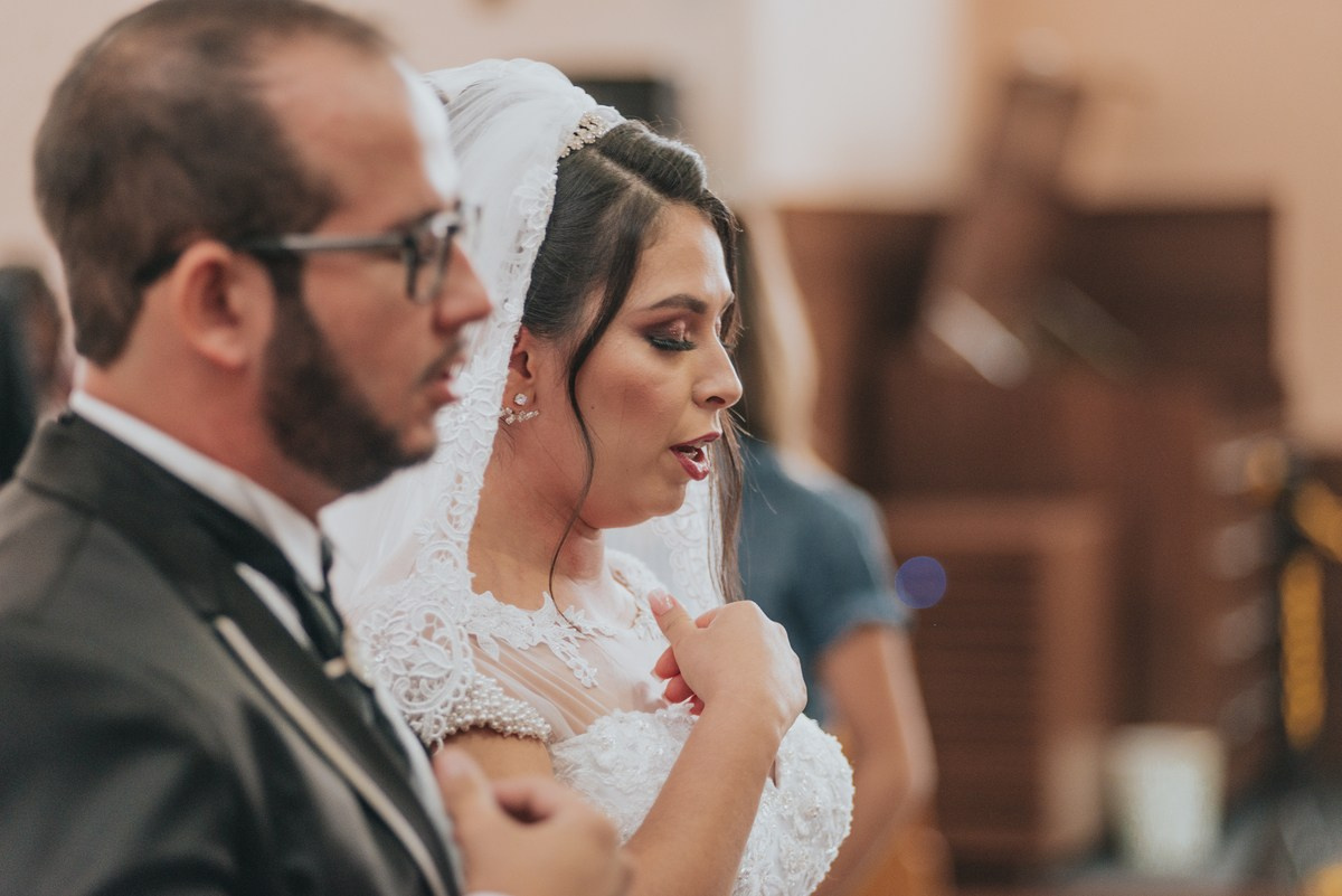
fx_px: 4661
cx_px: 671
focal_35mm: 125
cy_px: 448
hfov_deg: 16.4
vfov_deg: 11.0
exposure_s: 1/125
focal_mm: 125
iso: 1250
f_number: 2.8
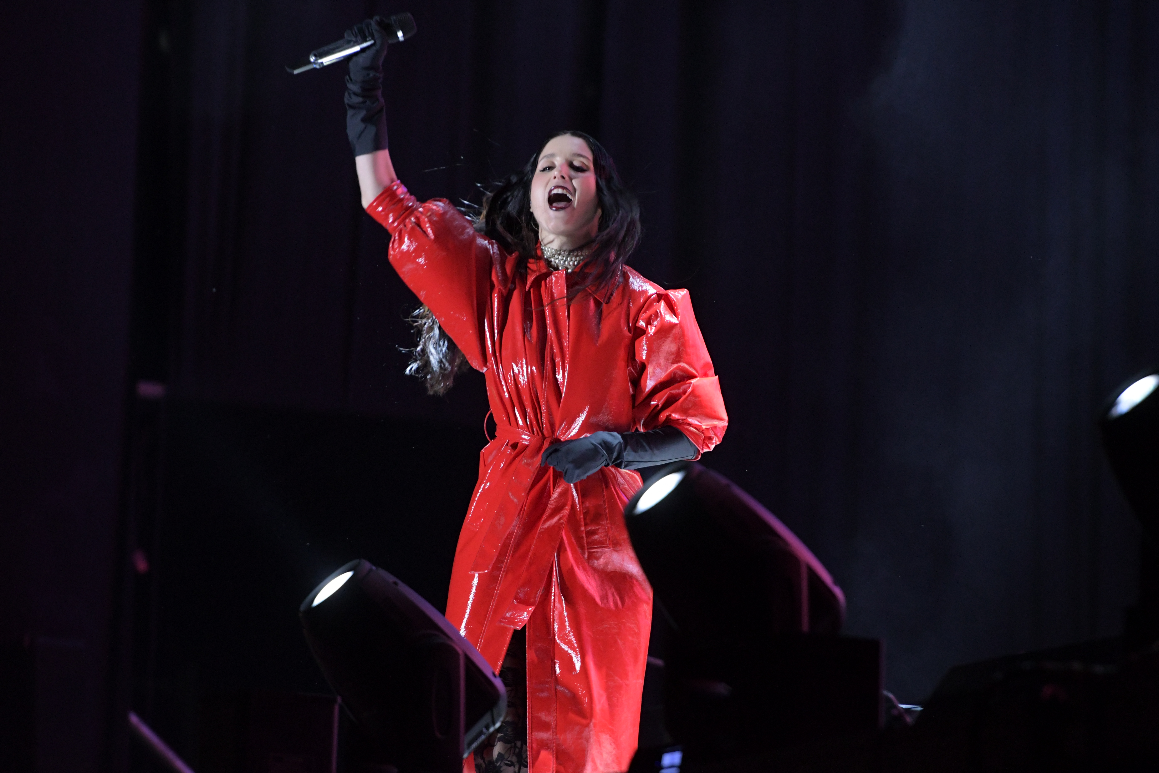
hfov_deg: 6.9
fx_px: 9658
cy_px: 386
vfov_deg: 4.6
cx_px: 580
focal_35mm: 300
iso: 3200
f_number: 4
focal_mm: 200
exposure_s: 1/500
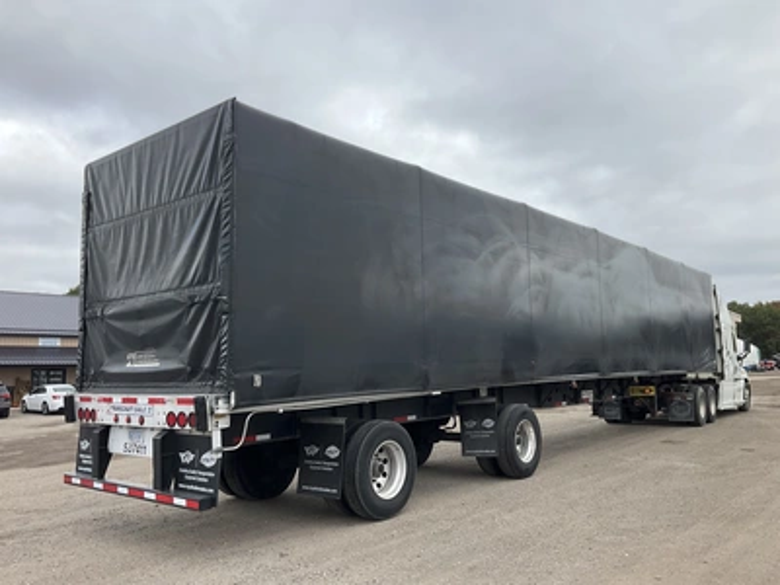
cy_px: 292
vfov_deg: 48.2
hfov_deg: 61.7
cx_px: 390
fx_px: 653
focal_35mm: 29
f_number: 1.8
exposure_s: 1/883
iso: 25
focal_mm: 3
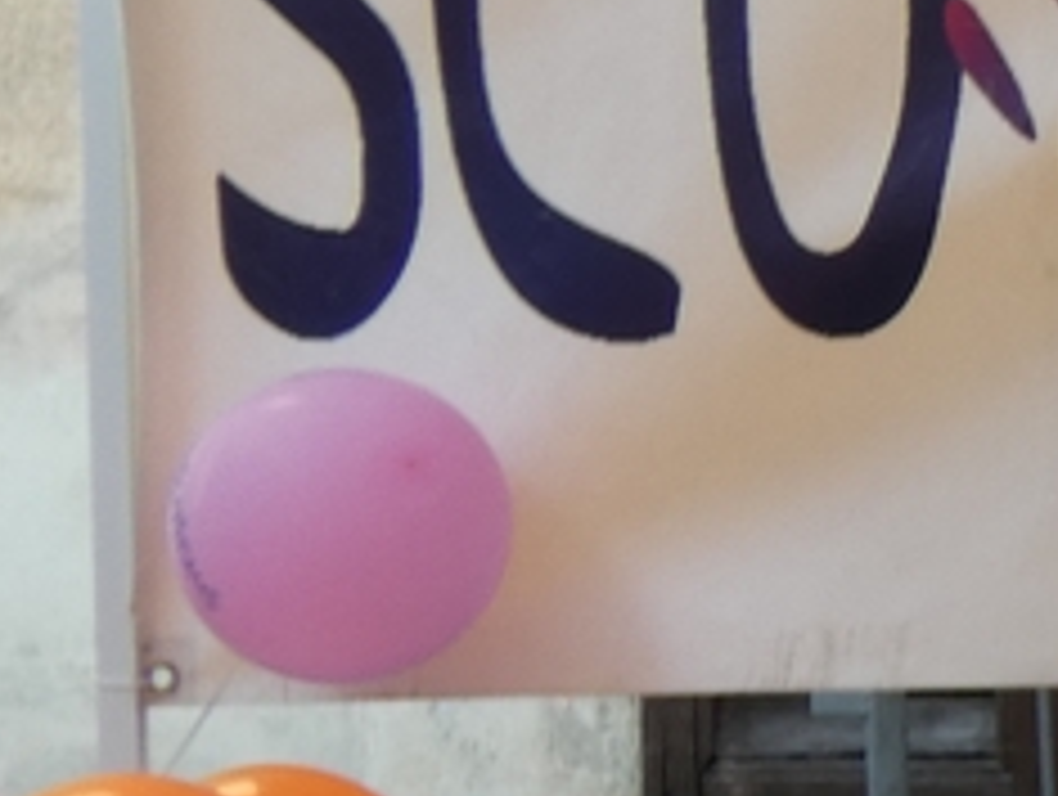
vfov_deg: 9.3
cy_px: 872
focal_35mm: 158
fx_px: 4837
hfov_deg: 10.8
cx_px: 2467
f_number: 3.3
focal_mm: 5.5
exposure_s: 1/100
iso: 80
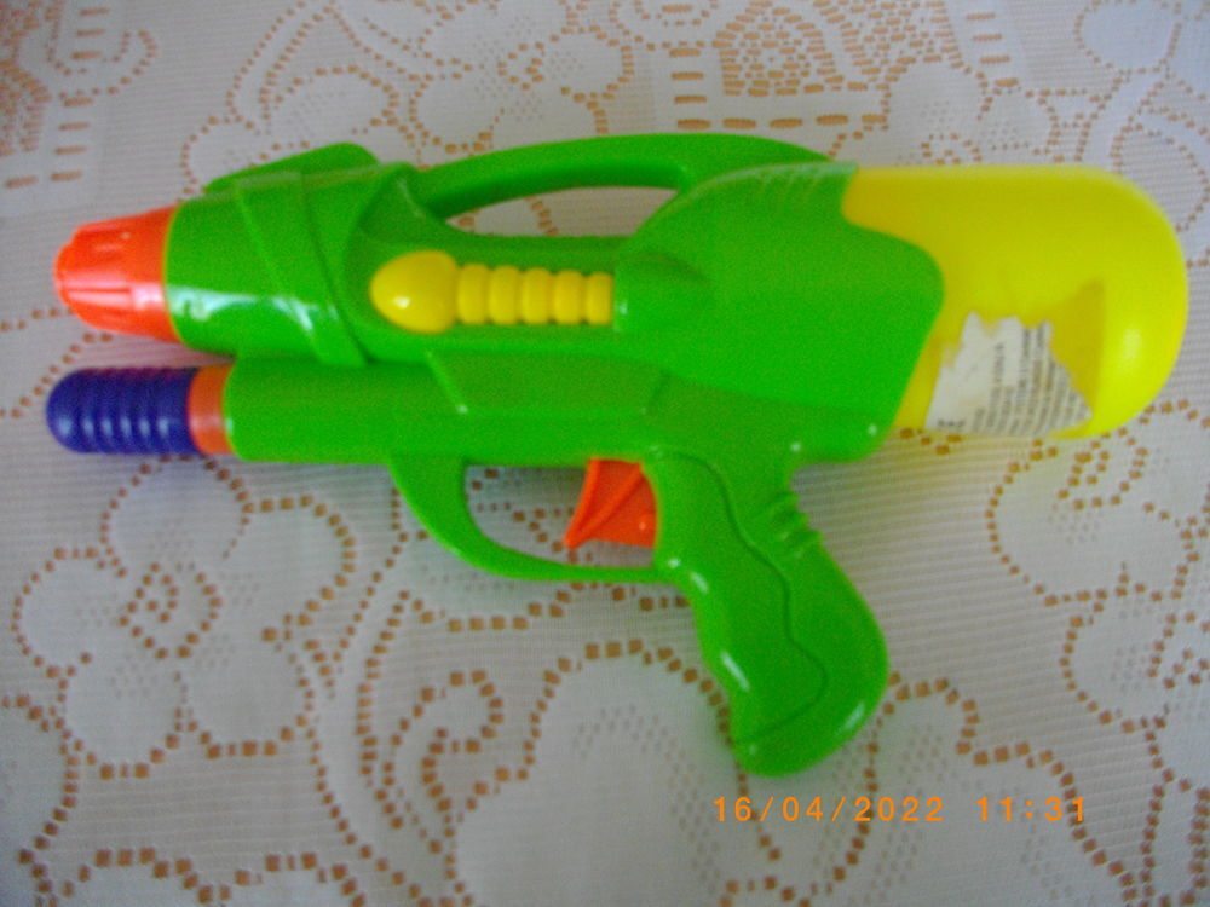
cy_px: 454
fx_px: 1119
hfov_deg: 56.8
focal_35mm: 32
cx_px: 605
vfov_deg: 44.2
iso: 359
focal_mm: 5.7
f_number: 2.9
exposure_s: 1/50
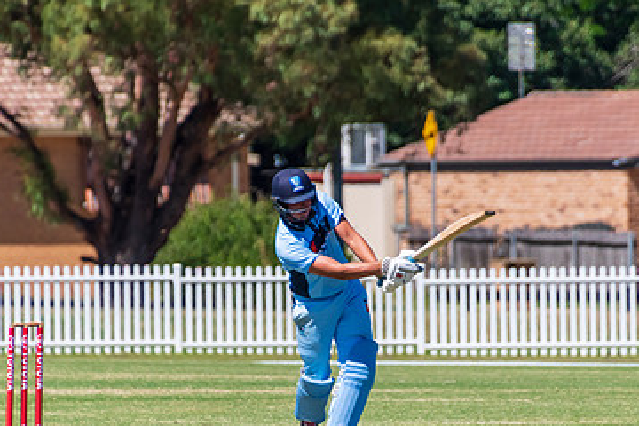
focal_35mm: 967
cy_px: 298
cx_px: 346
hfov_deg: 2.1
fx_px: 17163
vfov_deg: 1.4
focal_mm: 400
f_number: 6.3
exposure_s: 1/2500
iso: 400
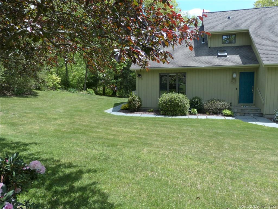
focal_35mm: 25
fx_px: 201
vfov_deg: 54.9
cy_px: 104
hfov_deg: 69.4
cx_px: 139
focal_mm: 4.5
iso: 100
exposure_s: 1/500
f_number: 4
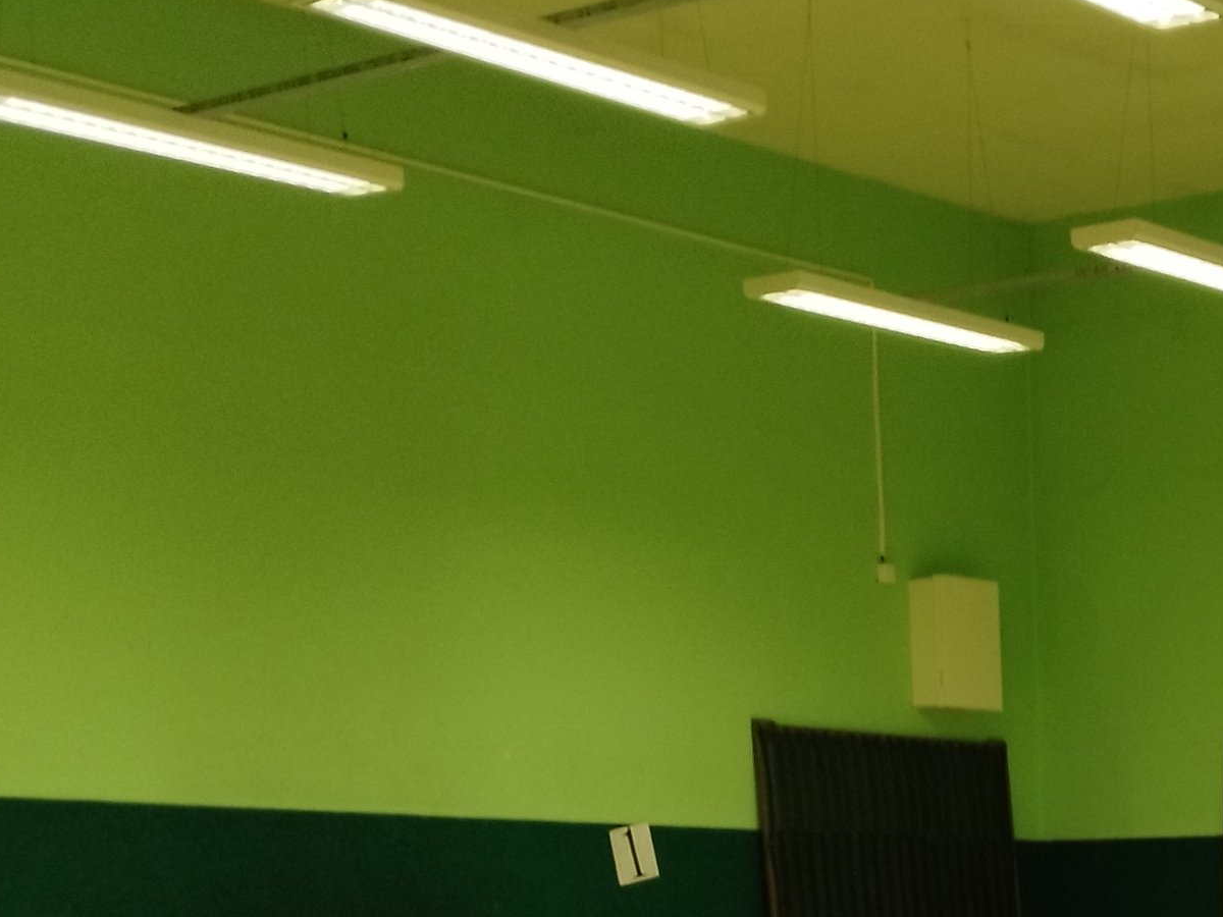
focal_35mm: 80
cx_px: 1601
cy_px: 1305
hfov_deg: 21.9
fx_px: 2826
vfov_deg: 17.0
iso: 90
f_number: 1.89
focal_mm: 5.89
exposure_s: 1/50
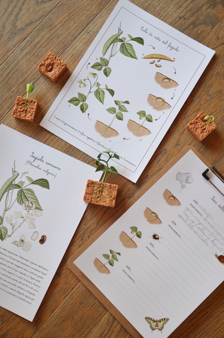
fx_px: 492
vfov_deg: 37.9
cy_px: 169
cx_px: 112
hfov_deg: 25.6
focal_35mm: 52
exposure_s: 1/100
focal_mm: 35
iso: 125
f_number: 1.8
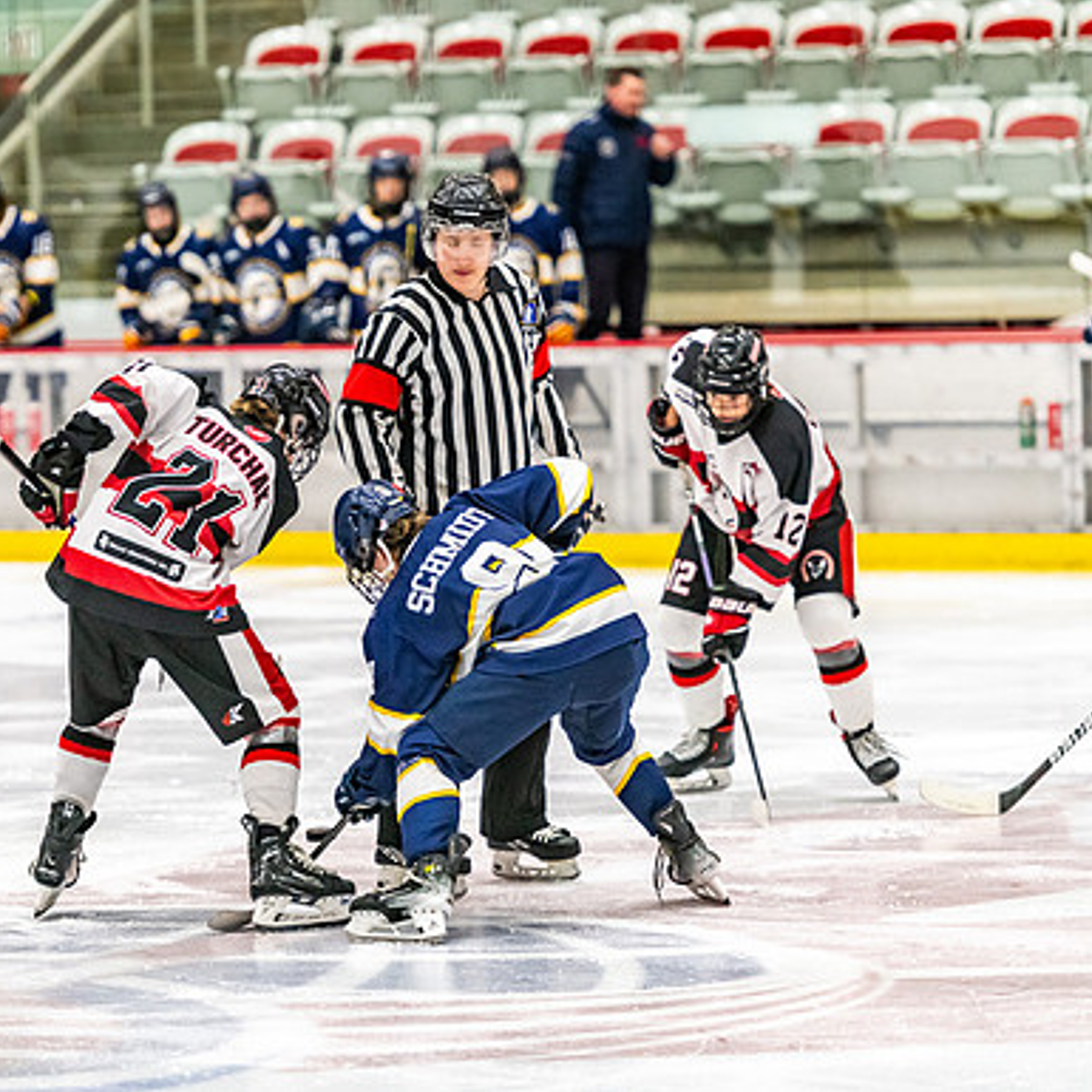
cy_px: 541
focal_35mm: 207
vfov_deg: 8.5
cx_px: 385
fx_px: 7388
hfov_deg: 8.4
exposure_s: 1/640
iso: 3200
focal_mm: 160
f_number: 2.8
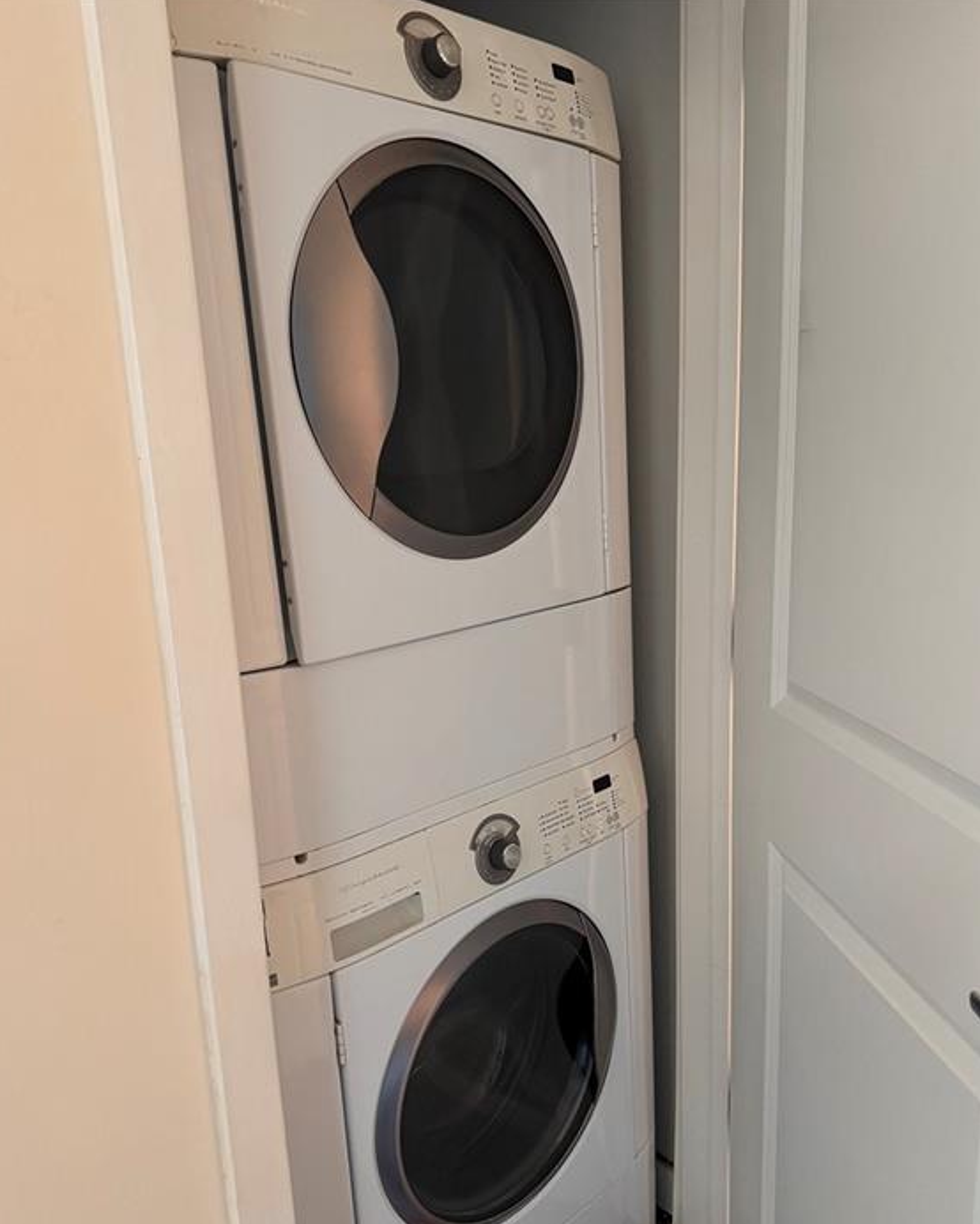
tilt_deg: -12.5
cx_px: 492
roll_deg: +2.9
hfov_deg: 55.0
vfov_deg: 65.9
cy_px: 672
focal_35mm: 26
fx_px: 942
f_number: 1.78
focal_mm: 6.76
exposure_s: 1/60
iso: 800
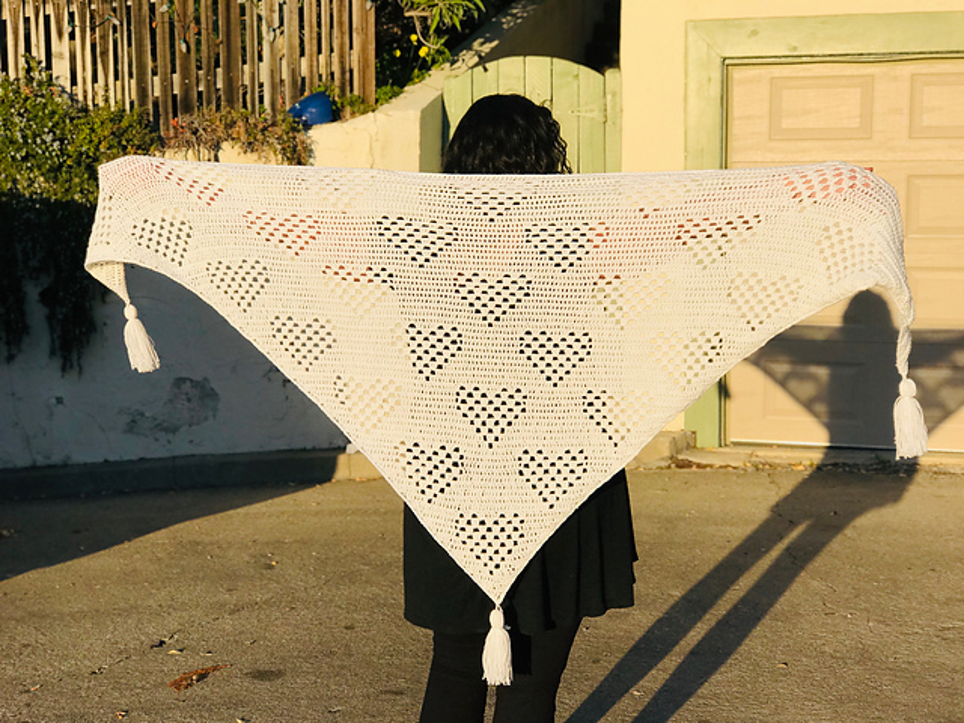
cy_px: 362
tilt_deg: -7.8
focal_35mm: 57
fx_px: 1587
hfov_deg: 33.8
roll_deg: -1.5
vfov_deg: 25.7
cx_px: 482
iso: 20
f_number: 2.8
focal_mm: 6.6
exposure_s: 1/1546
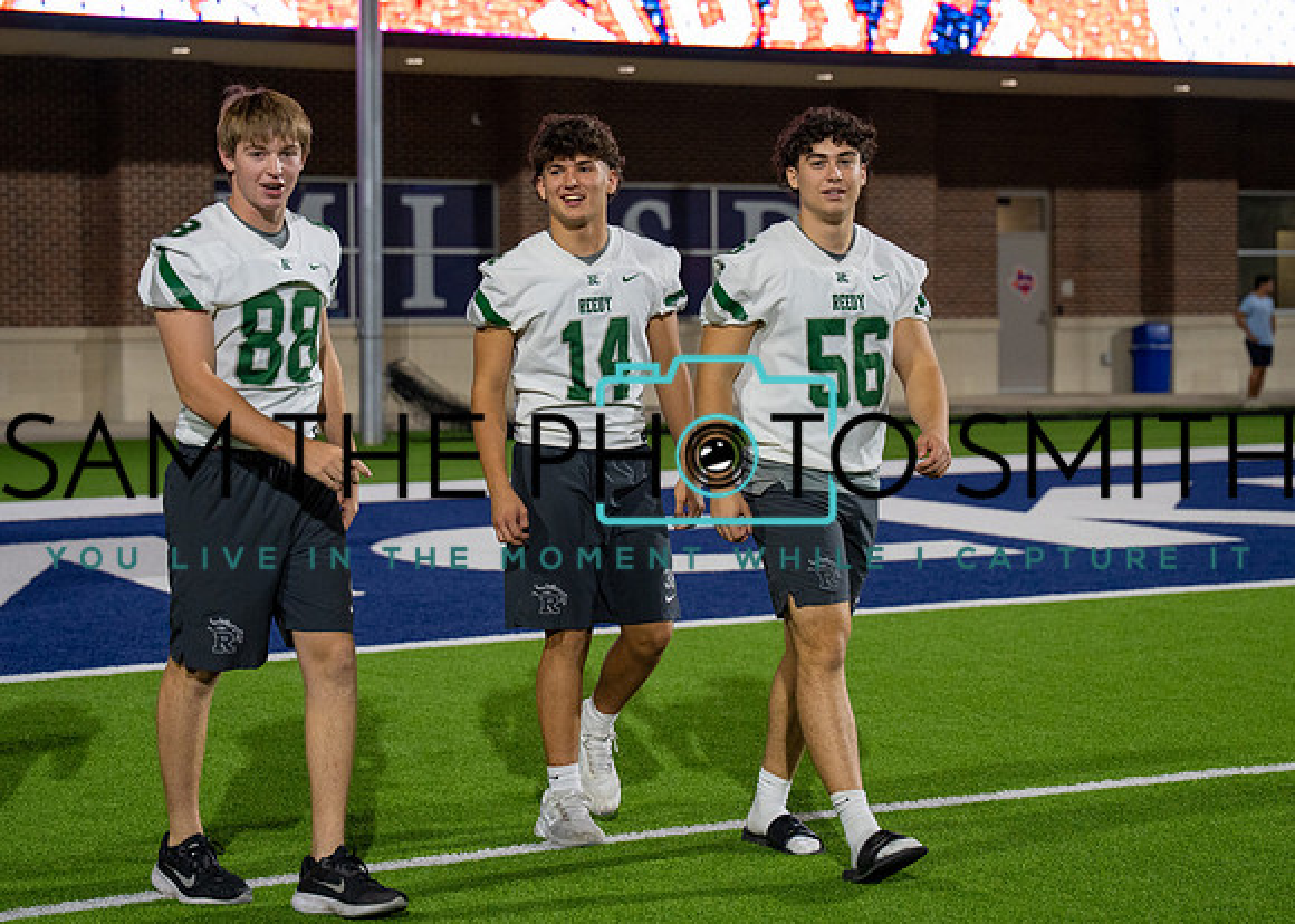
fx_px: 3806
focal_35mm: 104
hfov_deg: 19.3
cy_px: 375
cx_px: 561
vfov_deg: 13.8
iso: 1250
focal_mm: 70
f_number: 2.8
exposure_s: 1/1250
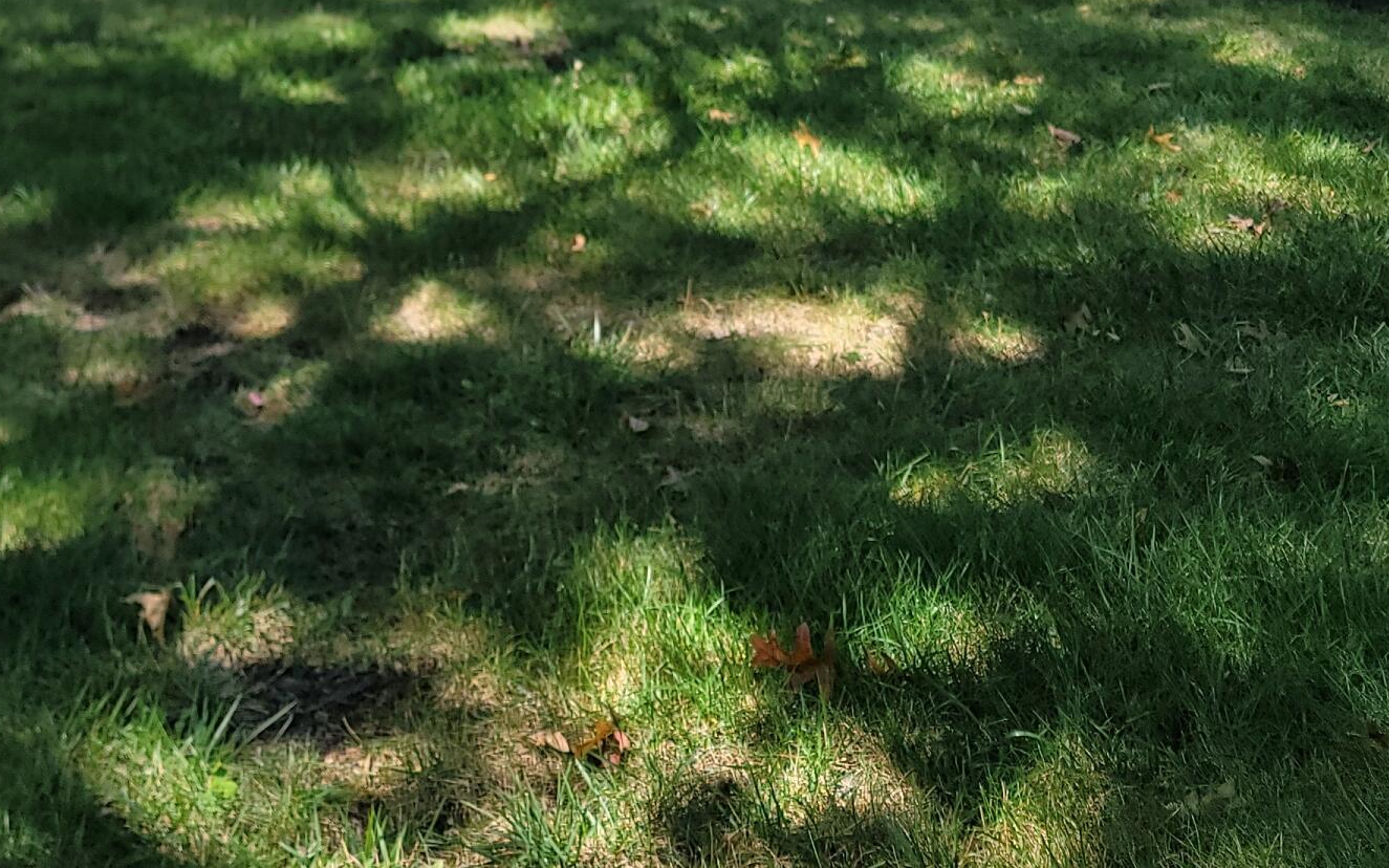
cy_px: -267
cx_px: 390
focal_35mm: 60
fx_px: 2271
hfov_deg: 33.5
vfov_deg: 19.8
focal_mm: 7
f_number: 1.8
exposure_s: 1/333
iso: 20
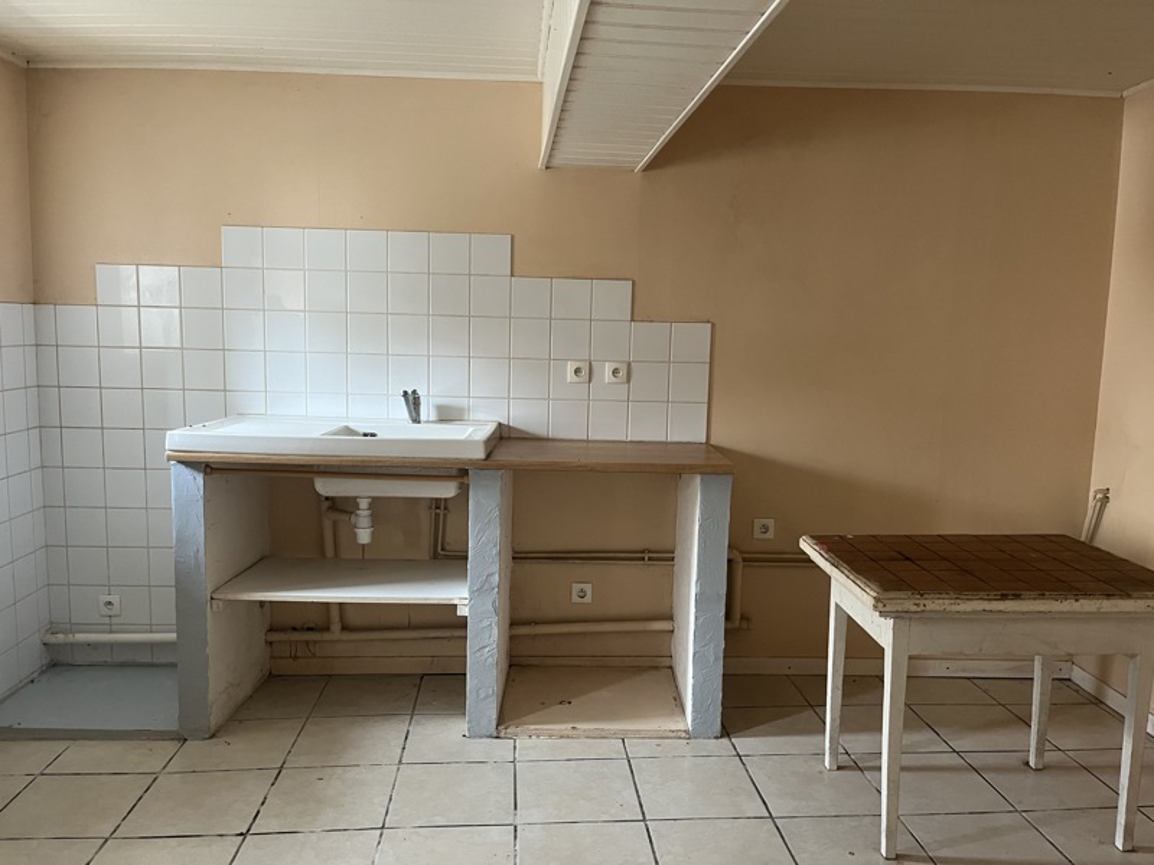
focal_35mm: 26
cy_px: 432
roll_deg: -1.8
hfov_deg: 67.3
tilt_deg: -6.5
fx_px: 867
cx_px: 577
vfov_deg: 53.1
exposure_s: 1/60
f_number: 1.6
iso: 400
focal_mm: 5.1
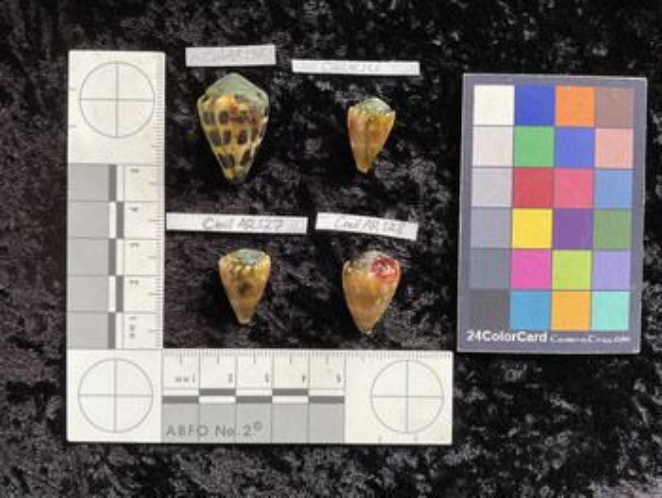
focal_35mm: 29
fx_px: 555
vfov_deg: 48.3
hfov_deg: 61.6
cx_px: 331
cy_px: 249
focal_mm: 3
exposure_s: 1/60
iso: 80
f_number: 1.8
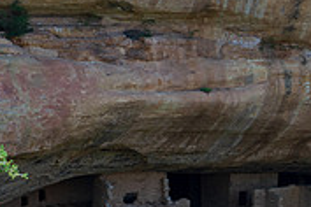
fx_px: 1978
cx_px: 401
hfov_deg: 8.9
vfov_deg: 6.0
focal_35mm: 229
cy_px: 174
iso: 640
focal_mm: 70
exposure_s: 1/200
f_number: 14
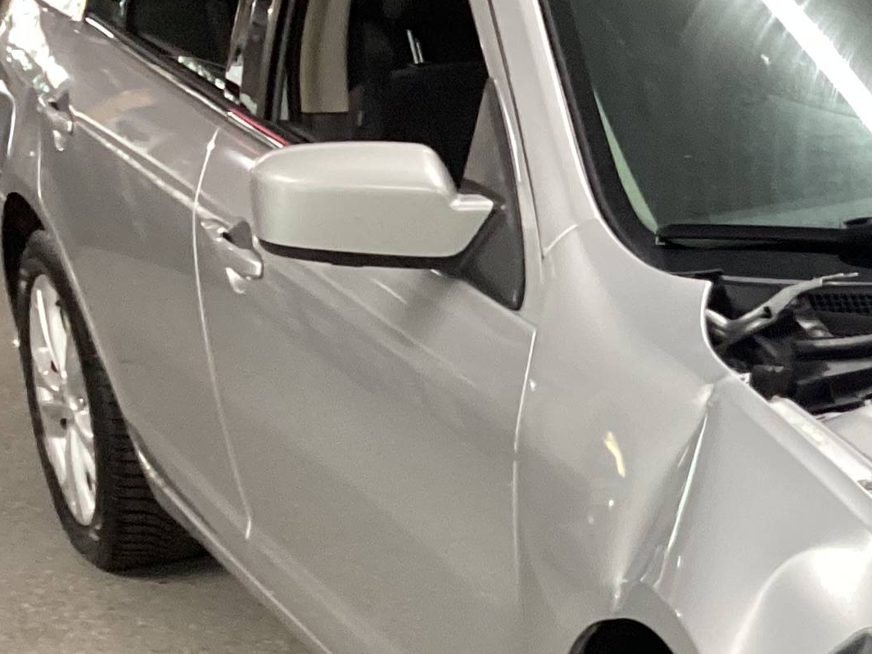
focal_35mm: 95
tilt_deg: -21.7
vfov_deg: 15.4
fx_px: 2393
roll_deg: +1.4
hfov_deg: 19.2
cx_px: 1117
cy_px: 553
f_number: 2.4
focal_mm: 3.3
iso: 250
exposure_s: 1/50
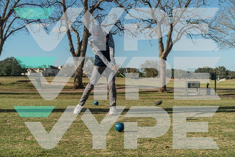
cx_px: 118
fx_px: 320
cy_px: 78
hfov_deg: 40.3
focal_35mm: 49
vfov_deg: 27.5
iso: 500
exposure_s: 1/640
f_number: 4
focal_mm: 49
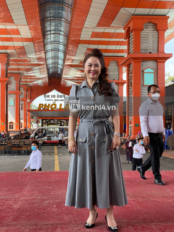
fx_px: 349
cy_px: 116
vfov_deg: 36.8
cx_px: 87
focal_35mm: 52
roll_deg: -0.5
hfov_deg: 28.0
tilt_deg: +2.5
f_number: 2
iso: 20
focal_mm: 6
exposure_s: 1/171
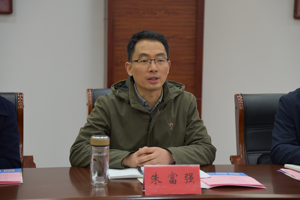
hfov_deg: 23.9
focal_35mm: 85
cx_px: 150
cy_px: 100
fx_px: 709
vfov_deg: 16.1
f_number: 4
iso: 640
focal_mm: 85
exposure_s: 1/60
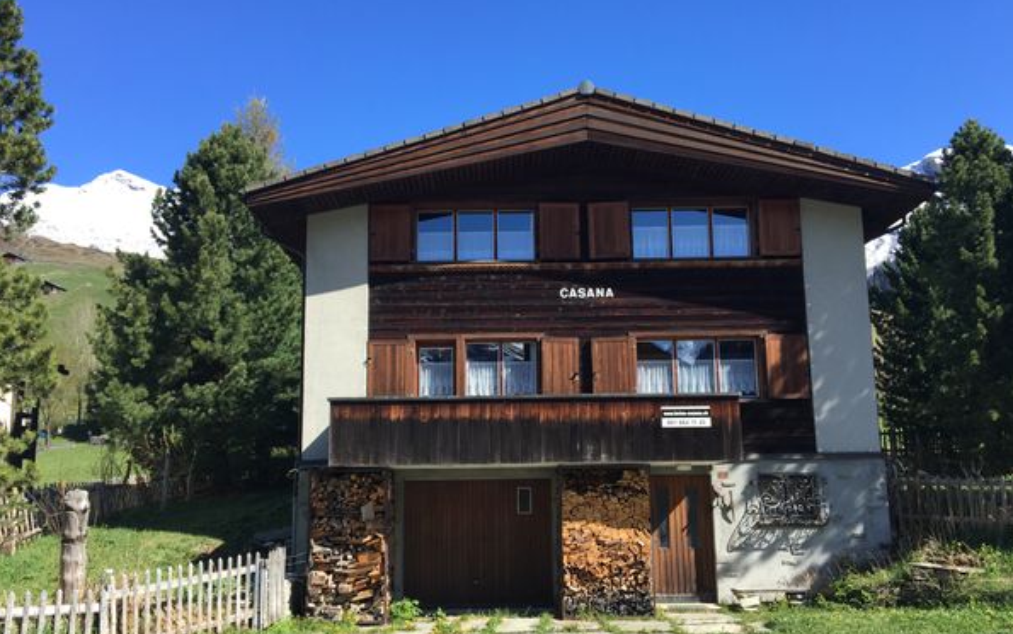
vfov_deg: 40.5
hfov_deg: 61.2
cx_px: 507
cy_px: 373
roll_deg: +2.0
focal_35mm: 31
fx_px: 856
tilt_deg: +7.9
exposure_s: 1/725
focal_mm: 4.15
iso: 25
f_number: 2.2
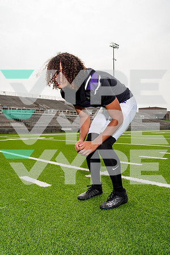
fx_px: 205
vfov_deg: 63.7
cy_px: 128
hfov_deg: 45.0
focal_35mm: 29
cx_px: 85
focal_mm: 29
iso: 100
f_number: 5.6
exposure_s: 1/640
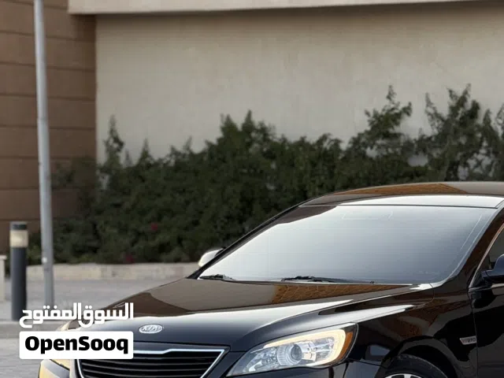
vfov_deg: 12.3
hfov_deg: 16.4
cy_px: 189
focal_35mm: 120
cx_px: 252
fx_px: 1747
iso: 80
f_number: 2.8
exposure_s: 1/99
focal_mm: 15.66
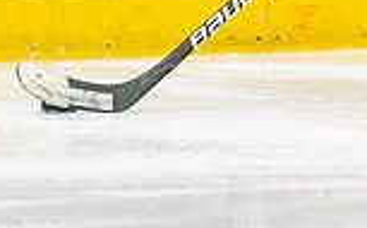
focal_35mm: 1385
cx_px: 420
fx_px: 13827
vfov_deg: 0.9
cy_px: 2
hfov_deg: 1.5
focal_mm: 200
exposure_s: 1/1250
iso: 3200
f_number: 2.8
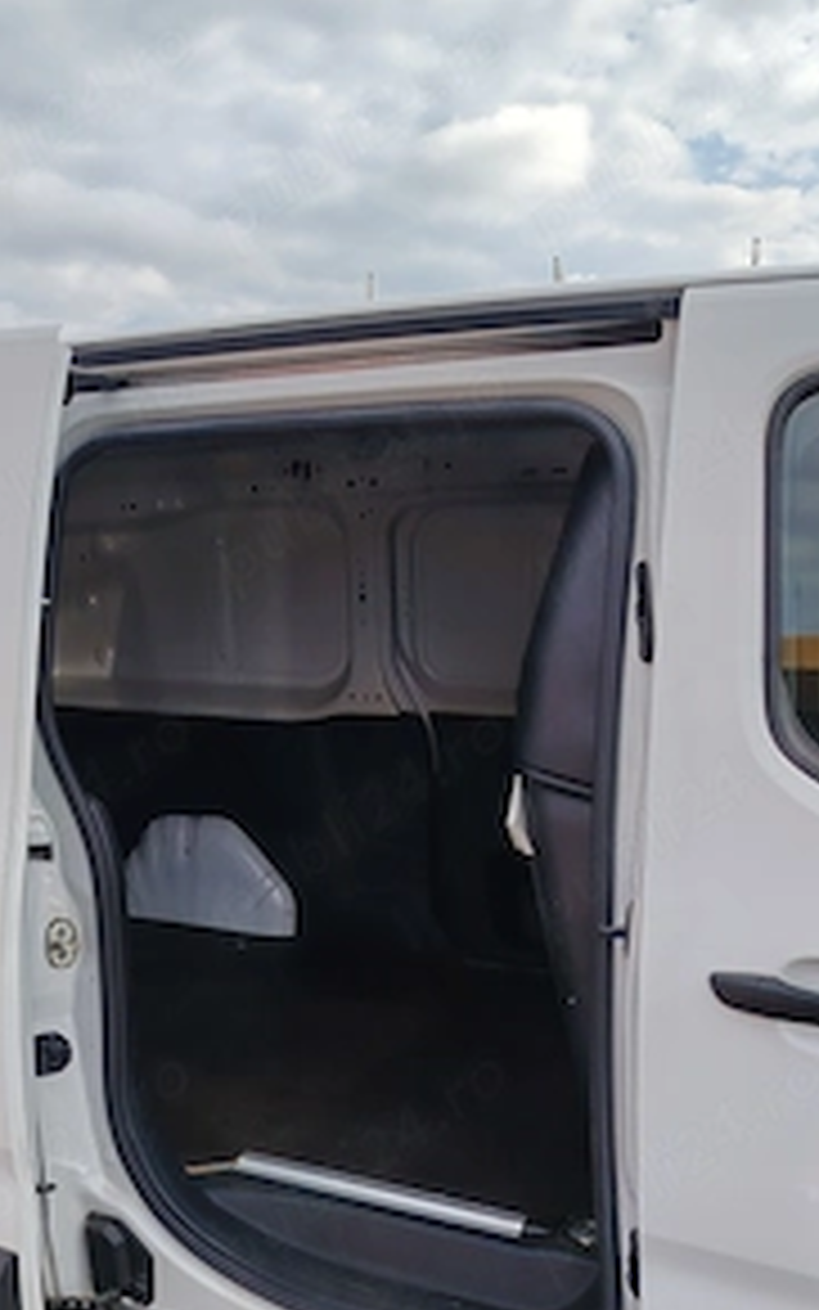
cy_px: 896
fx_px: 1249
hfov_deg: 35.5
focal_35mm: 35
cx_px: 202
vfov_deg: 54.0
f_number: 1.75
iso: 100
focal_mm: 5.25
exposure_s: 1/775
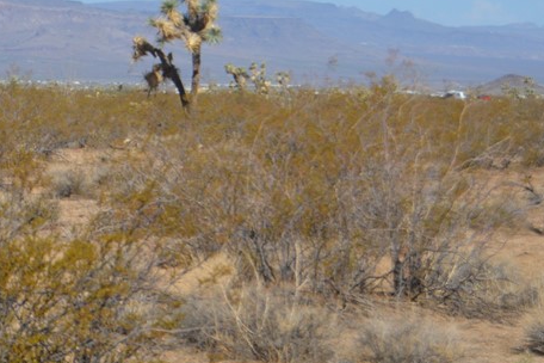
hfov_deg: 10.4
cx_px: -27
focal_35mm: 196
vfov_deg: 7.0
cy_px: 11
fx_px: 2964
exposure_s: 1/2000
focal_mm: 55
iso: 400
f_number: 7.1
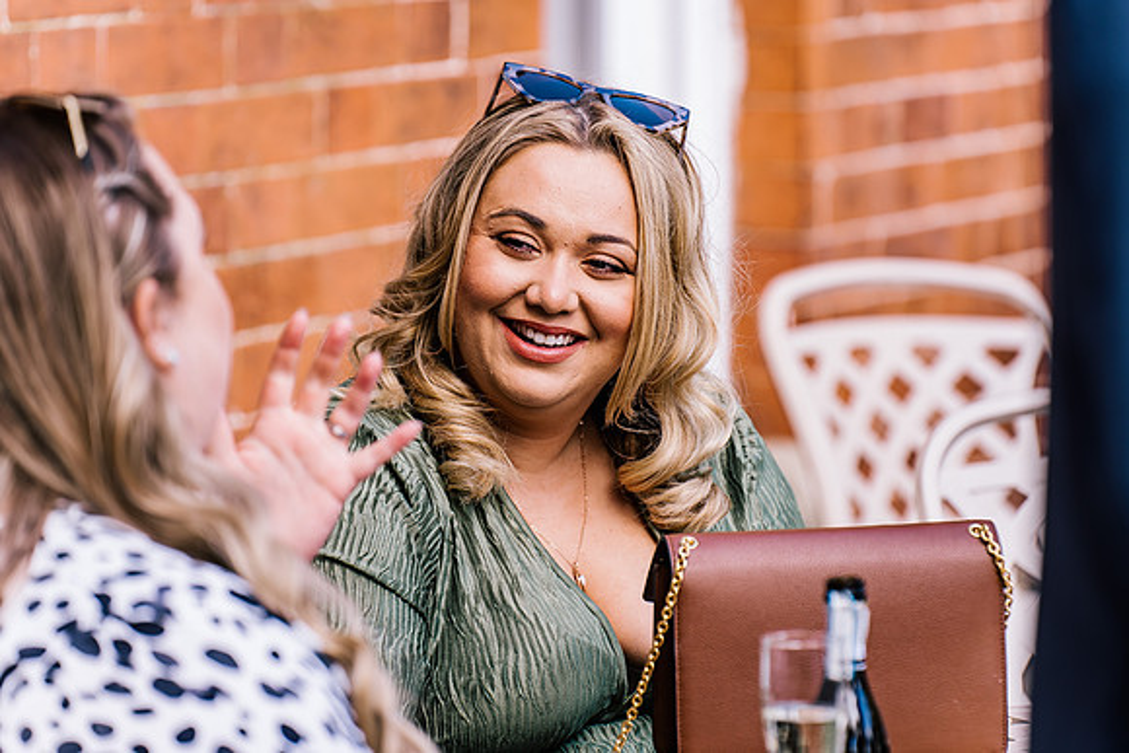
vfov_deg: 7.6
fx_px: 5646
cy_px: 376
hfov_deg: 11.4
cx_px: 564
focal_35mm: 180
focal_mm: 180
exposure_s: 1/160
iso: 160
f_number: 4
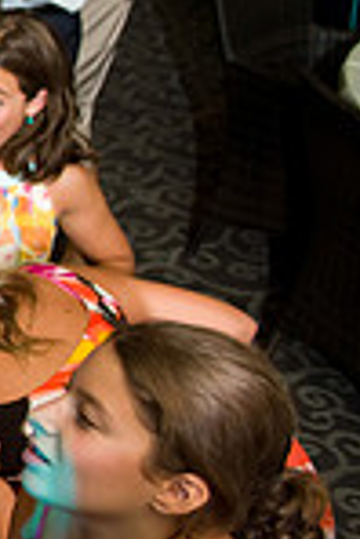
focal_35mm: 102
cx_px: -673
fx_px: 1526
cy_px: 113
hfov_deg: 10.3
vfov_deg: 19.8
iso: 1600
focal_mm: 26
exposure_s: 1/125
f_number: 3.2
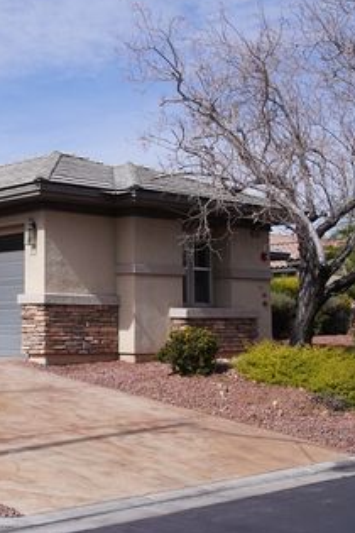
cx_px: -42
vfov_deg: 36.4
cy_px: 256
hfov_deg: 23.1
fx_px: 810
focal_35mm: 55
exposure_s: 1/800
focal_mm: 23
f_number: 5
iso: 100
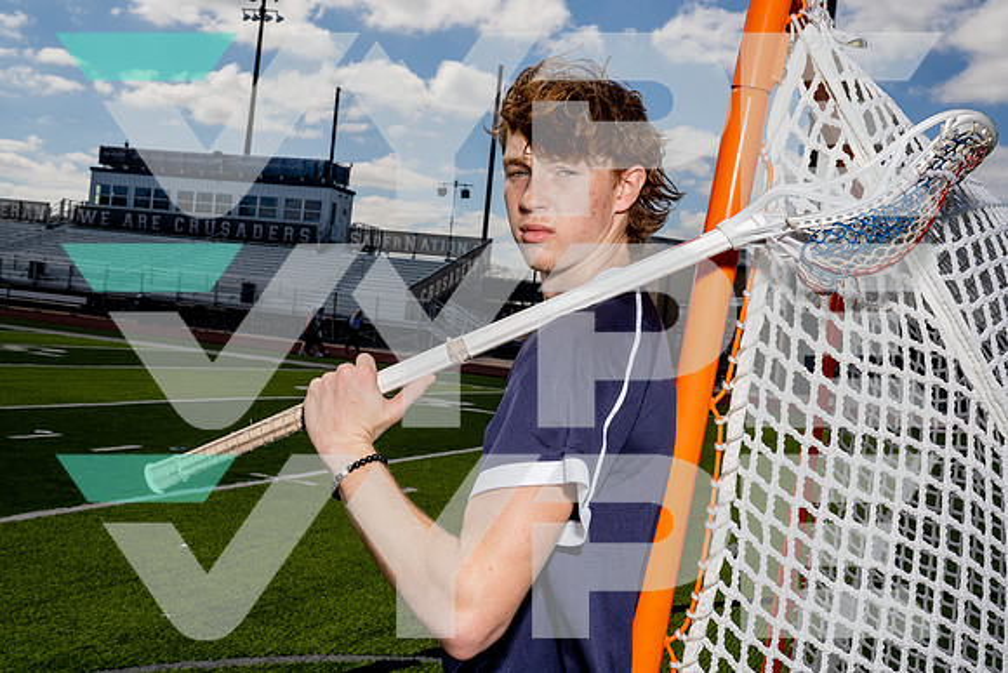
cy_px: 336
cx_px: 504
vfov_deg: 31.9
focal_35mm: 42
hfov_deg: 46.4
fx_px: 1176
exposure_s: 1/250
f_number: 14
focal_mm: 42
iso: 100
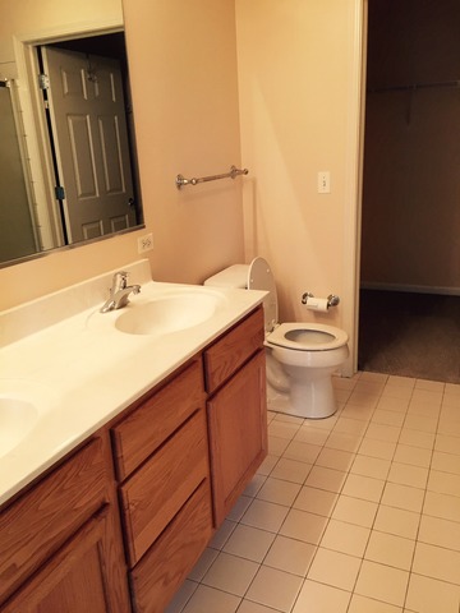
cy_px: 306
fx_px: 514
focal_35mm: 29
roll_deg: +2.6
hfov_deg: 48.2
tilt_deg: -16.5
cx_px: 230
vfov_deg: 61.7
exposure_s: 1/33
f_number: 2.2
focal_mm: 4.15
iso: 50
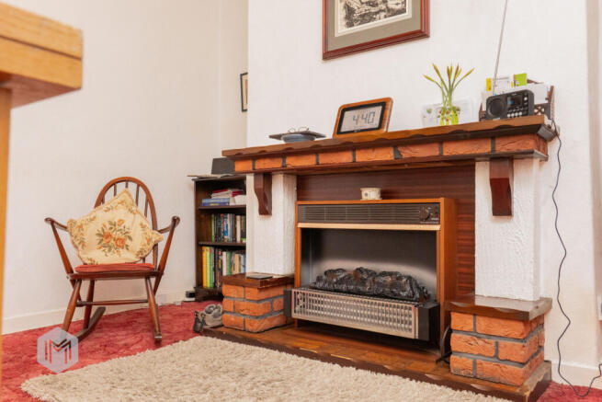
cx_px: 301
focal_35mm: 28
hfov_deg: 65.5
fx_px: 468
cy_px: 201
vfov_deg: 46.4
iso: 5000
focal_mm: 28
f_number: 7.1
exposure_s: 1/50
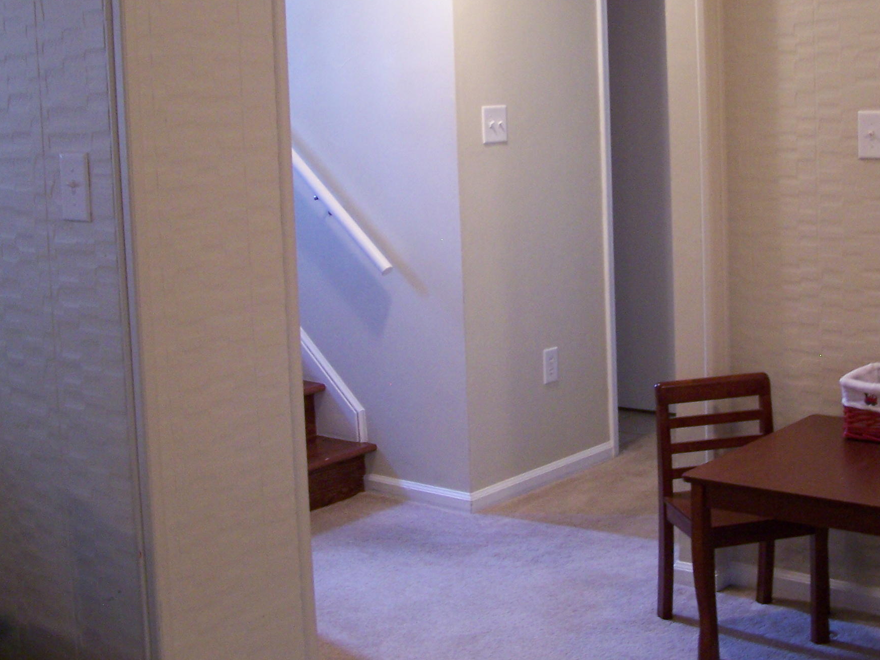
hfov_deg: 34.1
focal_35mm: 56
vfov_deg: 25.9
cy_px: 189
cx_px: 565
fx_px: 1424
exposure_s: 1/10
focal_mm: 6.3
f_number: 2.8
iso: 140
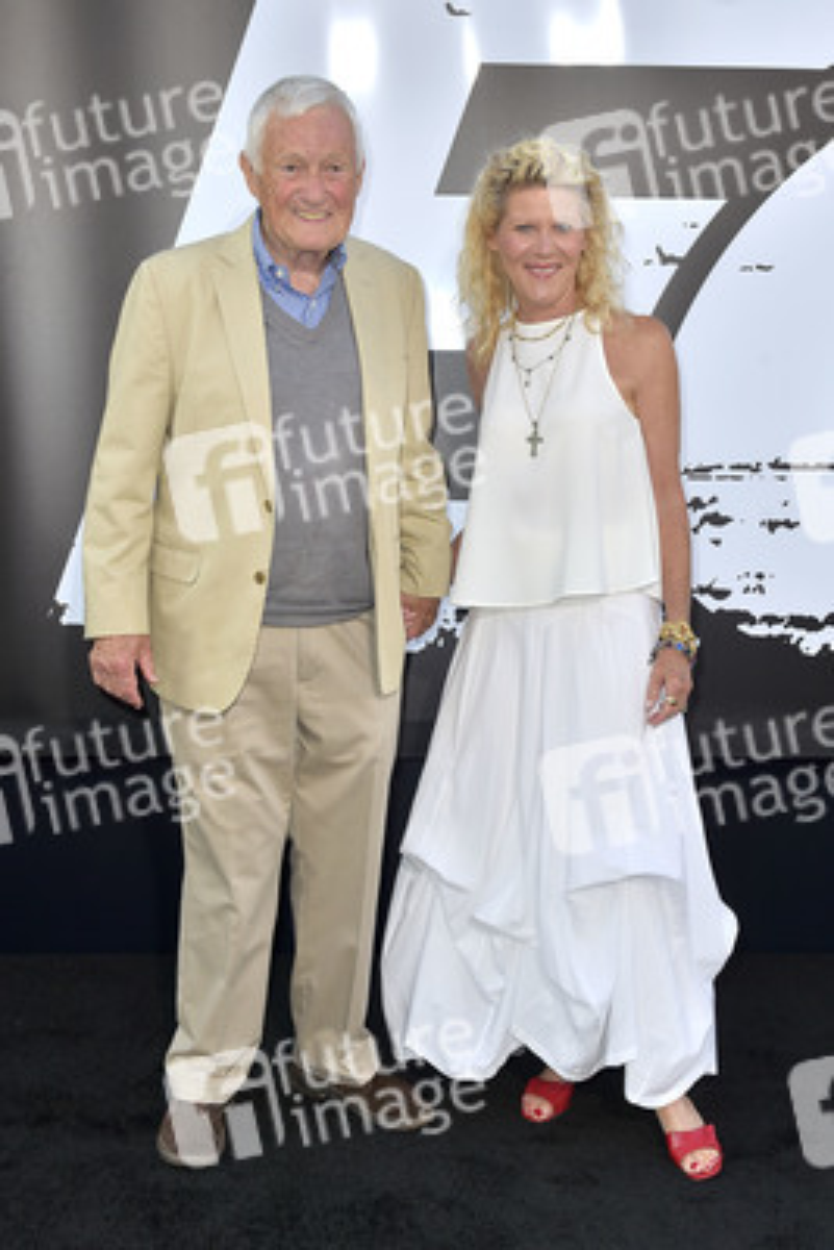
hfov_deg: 35.1
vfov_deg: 50.7
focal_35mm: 38
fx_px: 1319
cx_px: 417
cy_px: 625
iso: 250
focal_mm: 38
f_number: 6.3
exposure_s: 1/250
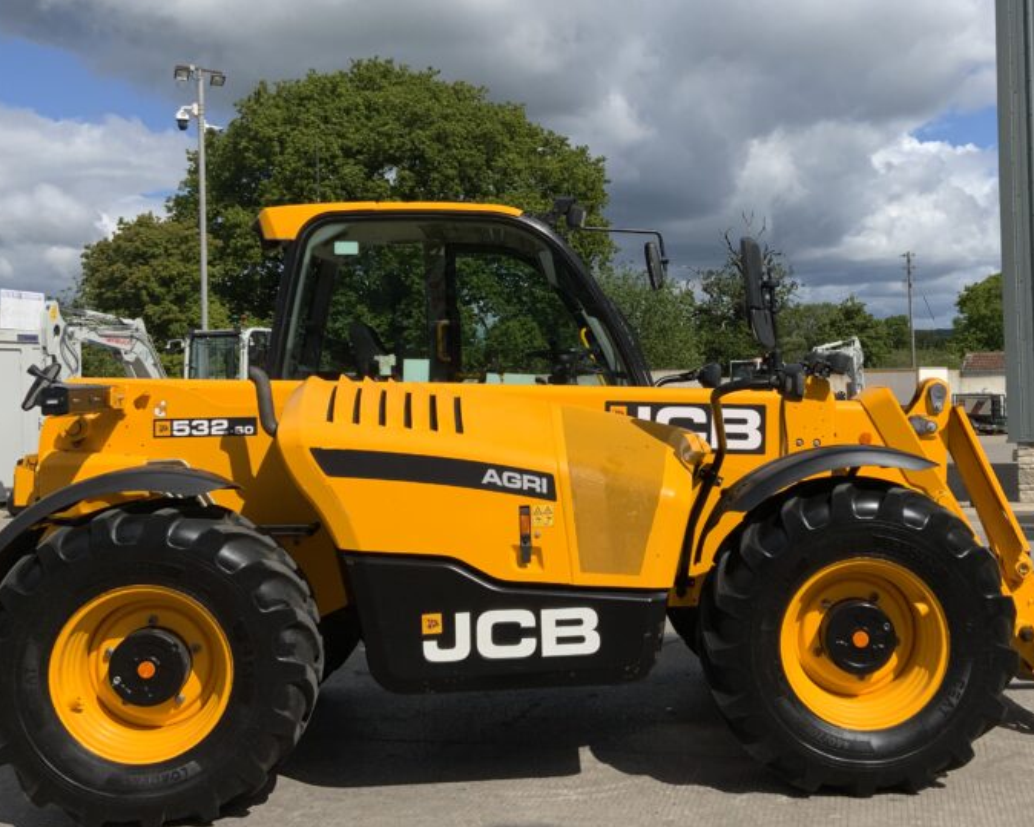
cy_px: 339
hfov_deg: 42.7
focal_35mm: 43
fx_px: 1316
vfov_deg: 34.8
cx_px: 627
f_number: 1.8
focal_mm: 3
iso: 16
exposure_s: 1/3322
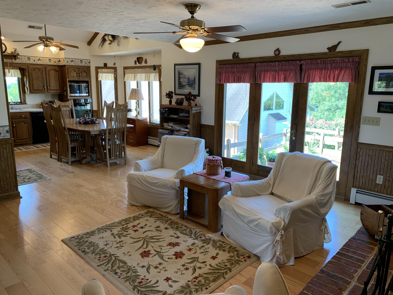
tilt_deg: -12.5
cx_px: 196
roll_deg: -0.1
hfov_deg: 67.3
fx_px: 295
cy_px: 148
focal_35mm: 26
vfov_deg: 53.1
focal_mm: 4.25
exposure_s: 1/60
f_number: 1.8
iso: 64
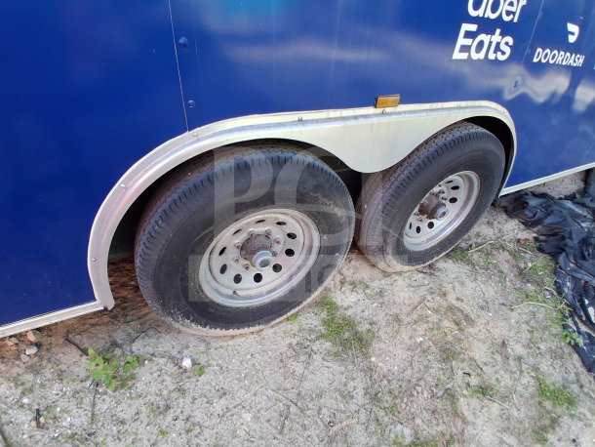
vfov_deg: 74.8
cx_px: 298
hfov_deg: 91.0
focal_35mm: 17
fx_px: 292
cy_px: 224
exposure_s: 1/120
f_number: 2.2
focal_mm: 1.4
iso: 100
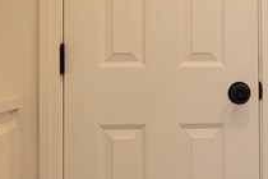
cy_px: 31
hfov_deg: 15.4
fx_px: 983
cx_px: 237
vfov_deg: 10.4
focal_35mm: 132
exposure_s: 1/120
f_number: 1.8
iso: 250
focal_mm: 5.4
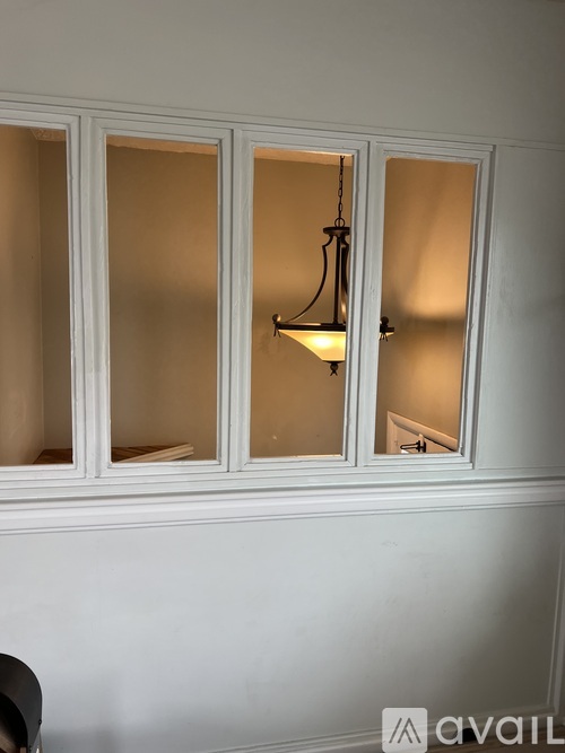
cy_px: 376
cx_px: 282
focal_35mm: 26
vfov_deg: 67.3
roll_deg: -1.2
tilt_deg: -6.9
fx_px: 566
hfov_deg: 53.0
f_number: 1.5
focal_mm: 5.7
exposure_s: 1/120
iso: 50
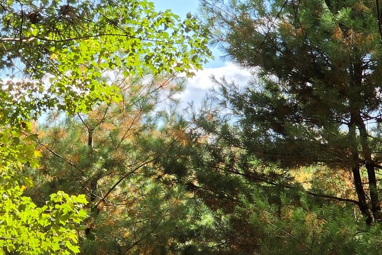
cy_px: 186
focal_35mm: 175
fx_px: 1857
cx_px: 98
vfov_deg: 7.8
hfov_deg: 11.7
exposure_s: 1/438
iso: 25
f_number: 2.4
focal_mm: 7
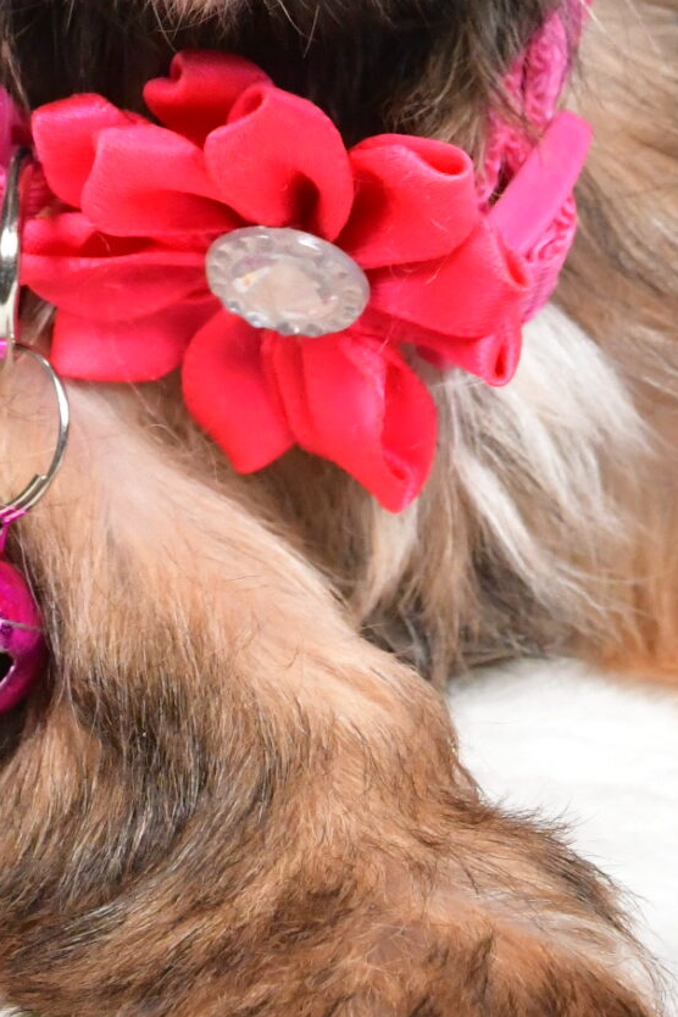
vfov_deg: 15.2
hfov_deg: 10.6
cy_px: -299
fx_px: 3644
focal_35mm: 129
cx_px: 252
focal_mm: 28
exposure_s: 1/640
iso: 5000
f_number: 11
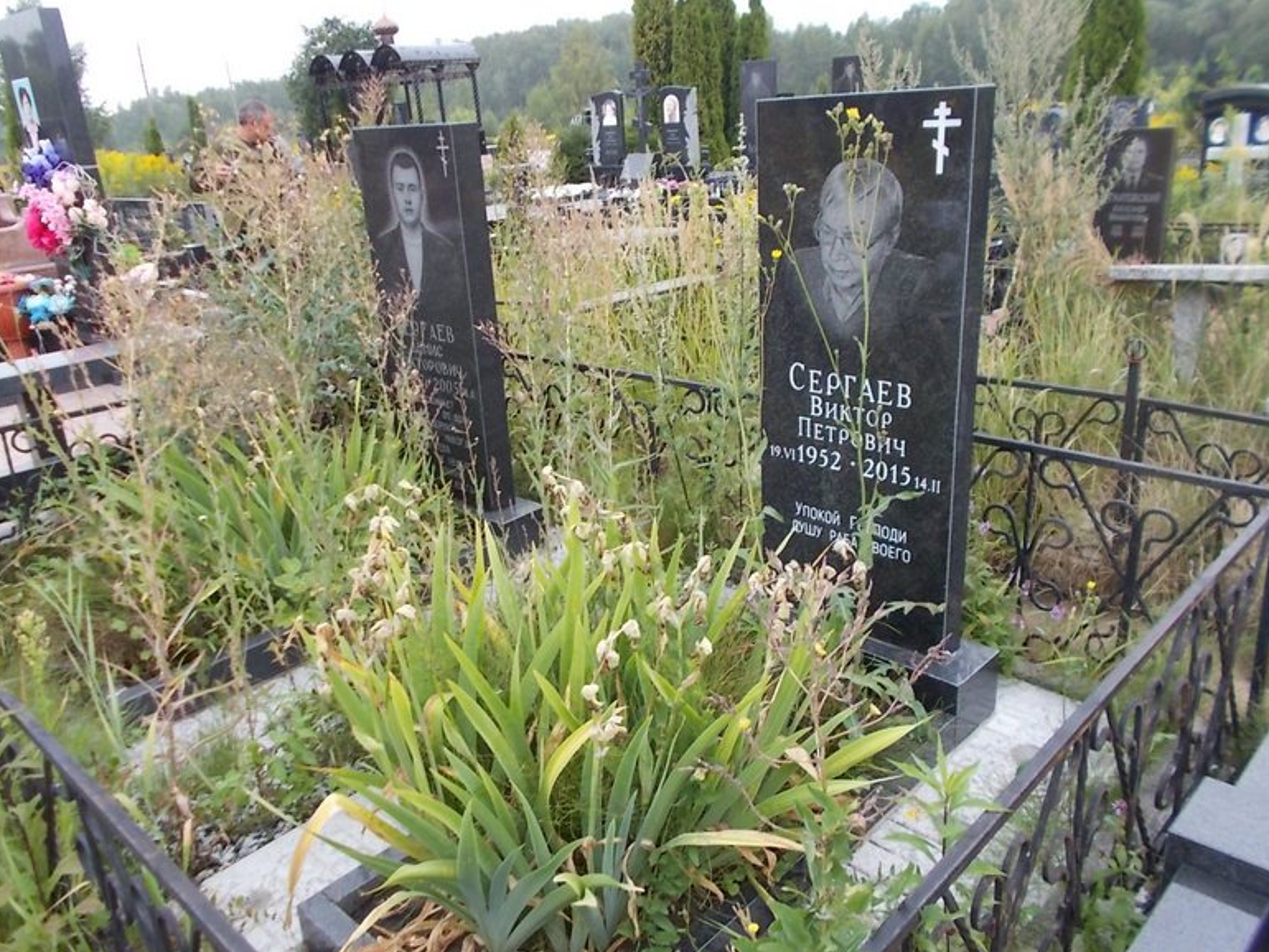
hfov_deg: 65.3
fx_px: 990
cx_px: 625
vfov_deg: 51.4
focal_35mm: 27
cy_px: 466
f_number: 3.2
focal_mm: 4.6
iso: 80
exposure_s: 1/100
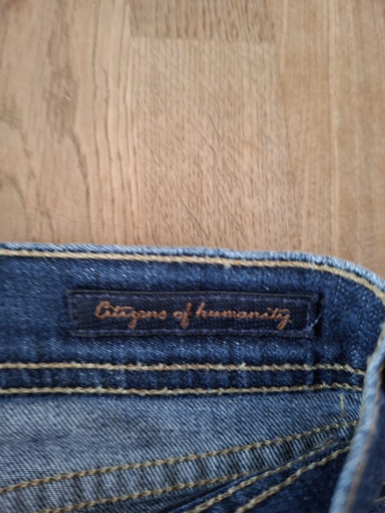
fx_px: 341
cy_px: 256
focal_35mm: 23
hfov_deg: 58.9
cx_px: 192
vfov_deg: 73.9
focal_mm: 5.54
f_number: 1.8
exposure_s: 1/24
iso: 500
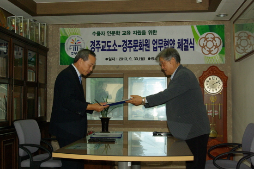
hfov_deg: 42.4
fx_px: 328
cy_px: 84
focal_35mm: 46
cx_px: 127
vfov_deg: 28.9
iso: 800
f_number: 8
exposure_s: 1/180
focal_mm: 31
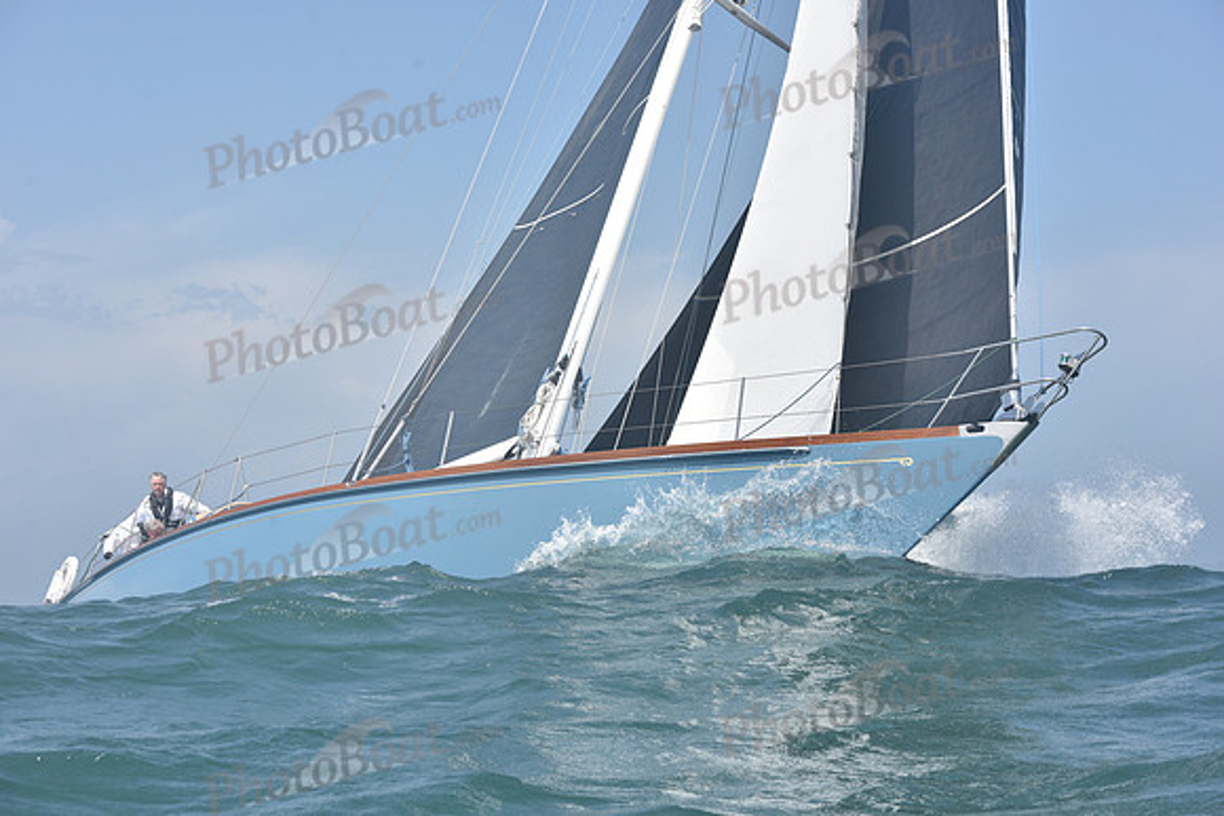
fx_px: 2380
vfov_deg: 19.5
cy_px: 408
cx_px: 612
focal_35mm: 70
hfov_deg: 28.8
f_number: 9
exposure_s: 1/1000
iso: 320
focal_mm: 70
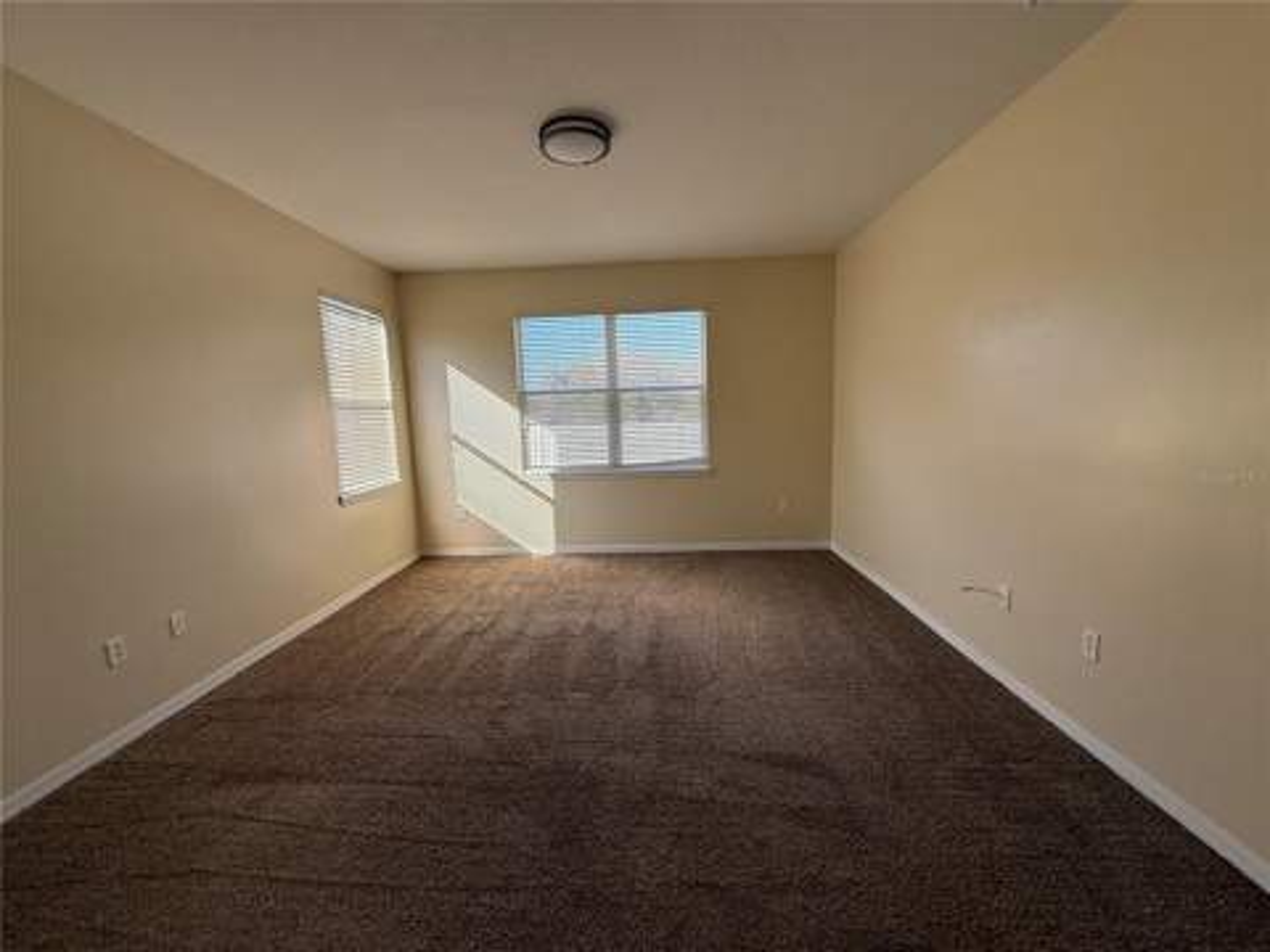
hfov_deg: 102.1
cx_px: 635
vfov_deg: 85.7
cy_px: 476
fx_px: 514
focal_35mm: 14
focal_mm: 2.22
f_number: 2.2
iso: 64
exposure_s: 1/315
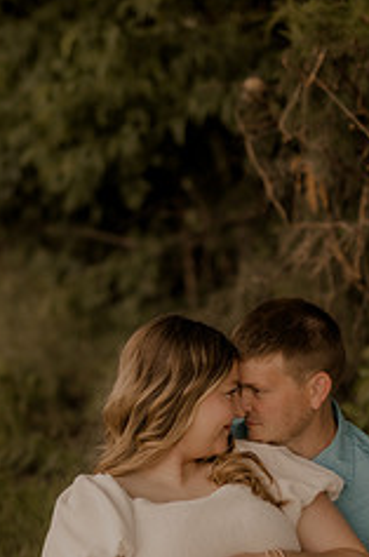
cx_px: 220
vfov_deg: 21.2
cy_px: 447
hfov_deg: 14.3
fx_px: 1467
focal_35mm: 95
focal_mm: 50
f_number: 1.4
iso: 200
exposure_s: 1/1000
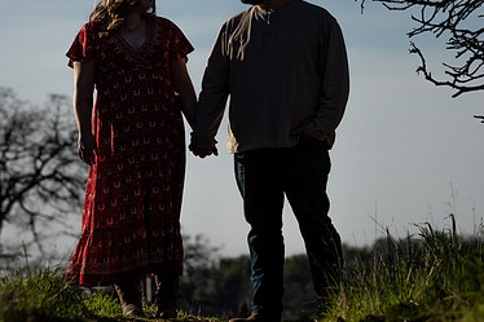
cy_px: 104
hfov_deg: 10.6
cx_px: 221
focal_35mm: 194
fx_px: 2607
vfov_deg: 7.1
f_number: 4.5
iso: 50
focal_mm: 125
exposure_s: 1/2000
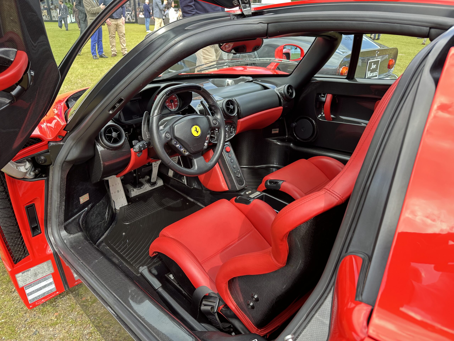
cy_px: 170
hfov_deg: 71.6
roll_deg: -0.7
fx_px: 315
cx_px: 227
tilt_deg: -26.5
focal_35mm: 24
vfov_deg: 56.8
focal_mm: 6.86
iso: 80
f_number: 1.78
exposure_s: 1/196
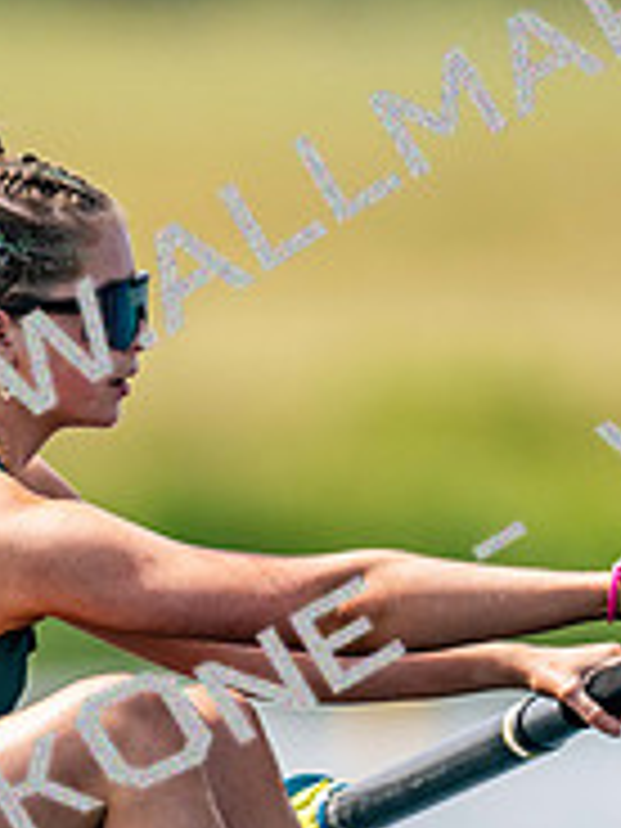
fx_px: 43462
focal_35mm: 1817
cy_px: 565
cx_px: 270
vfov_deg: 1.1
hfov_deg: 0.8
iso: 200
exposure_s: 1/2500
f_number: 4
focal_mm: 600
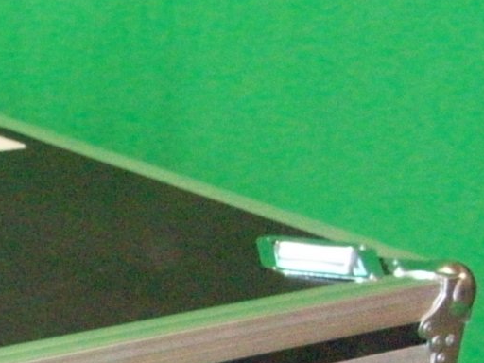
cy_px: 640
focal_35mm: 168
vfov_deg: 8.5
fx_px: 2349
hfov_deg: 11.0
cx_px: -398
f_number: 3.2
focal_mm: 7.1
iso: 320
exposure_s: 1/65.1
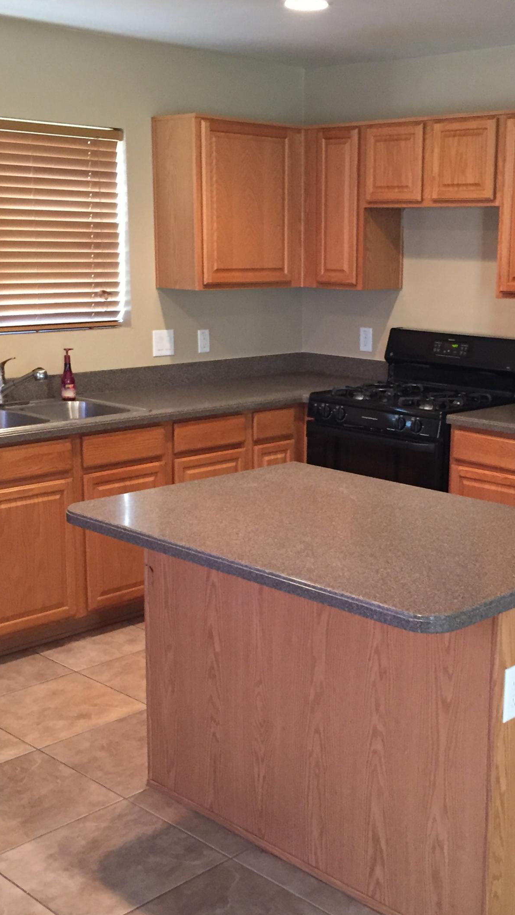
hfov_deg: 26.5
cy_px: 484
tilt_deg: -12.7
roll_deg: -1.1
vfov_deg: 45.4
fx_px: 1092
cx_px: 314
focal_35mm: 45
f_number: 2.2
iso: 250
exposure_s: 1/24
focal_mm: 4.15
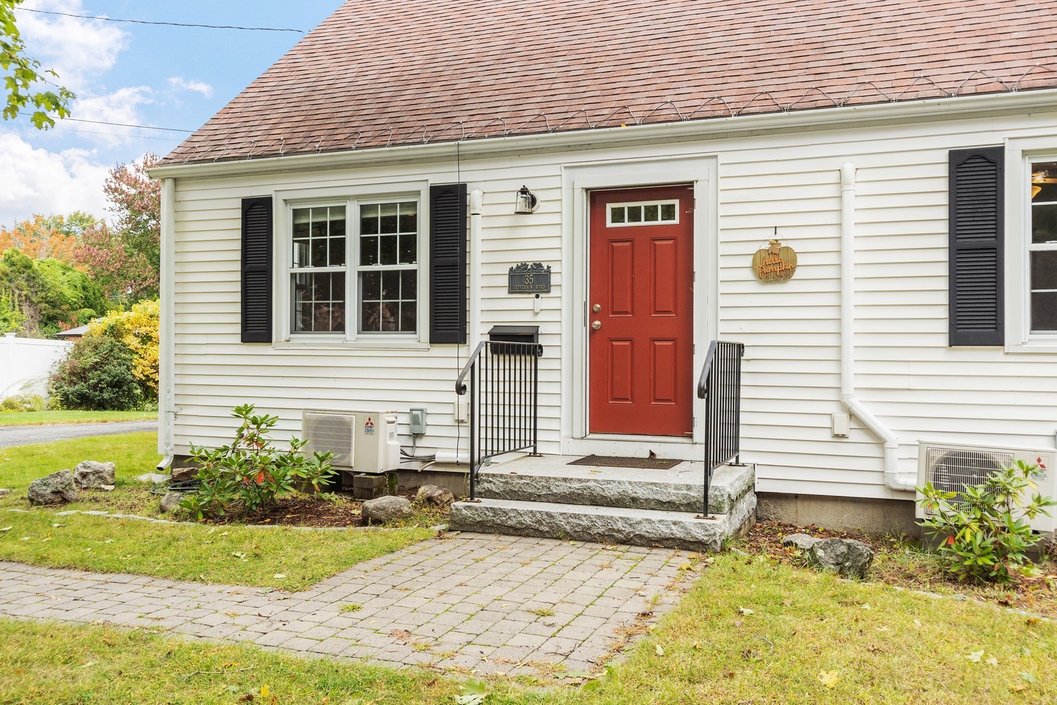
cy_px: 352
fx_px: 881
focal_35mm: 30
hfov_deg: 61.9
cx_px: 528
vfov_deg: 43.6
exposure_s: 1/125
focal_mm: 20
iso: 200
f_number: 8
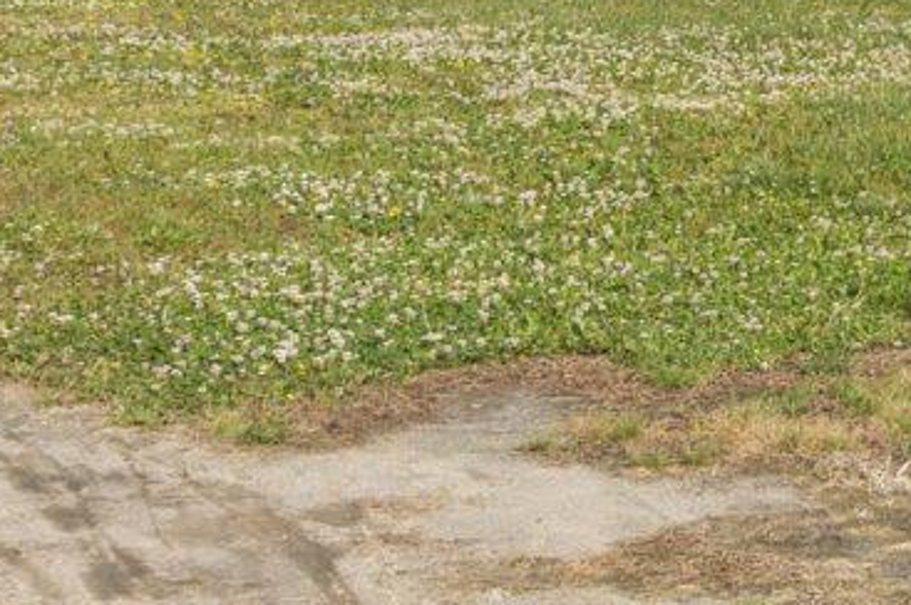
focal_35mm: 134
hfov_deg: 13.1
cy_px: -321
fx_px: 3388
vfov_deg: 9.9
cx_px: 1849
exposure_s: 1/320
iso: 100
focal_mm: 16
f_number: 9
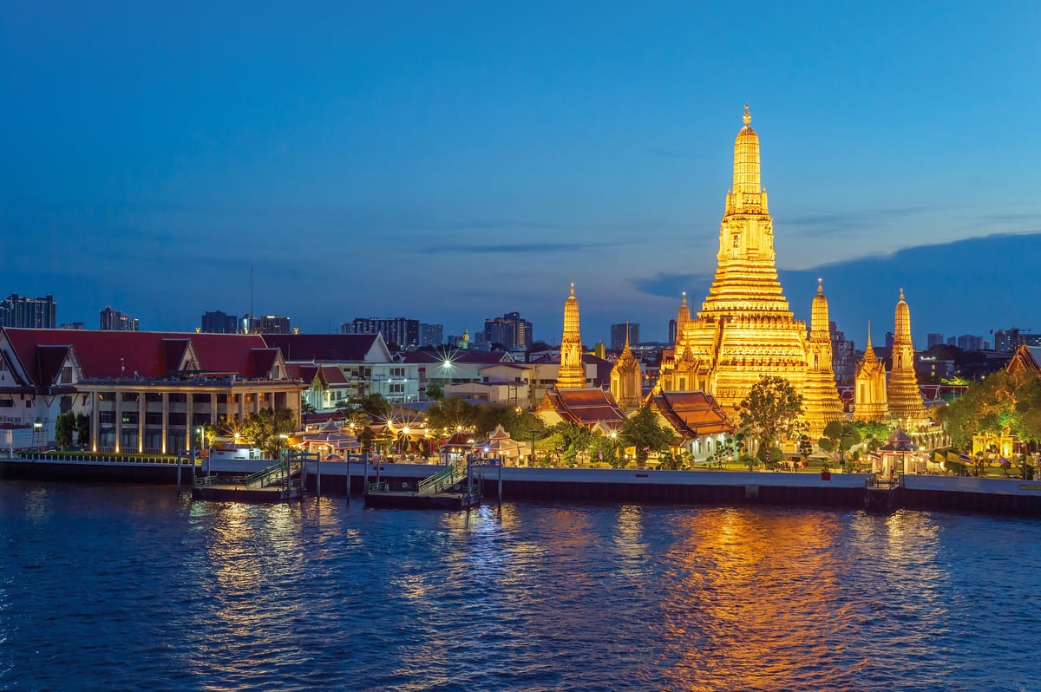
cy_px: 346
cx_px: 520
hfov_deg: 39.6
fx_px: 1445
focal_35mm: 50
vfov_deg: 26.9
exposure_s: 1/8
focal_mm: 50
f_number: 8
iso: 1000
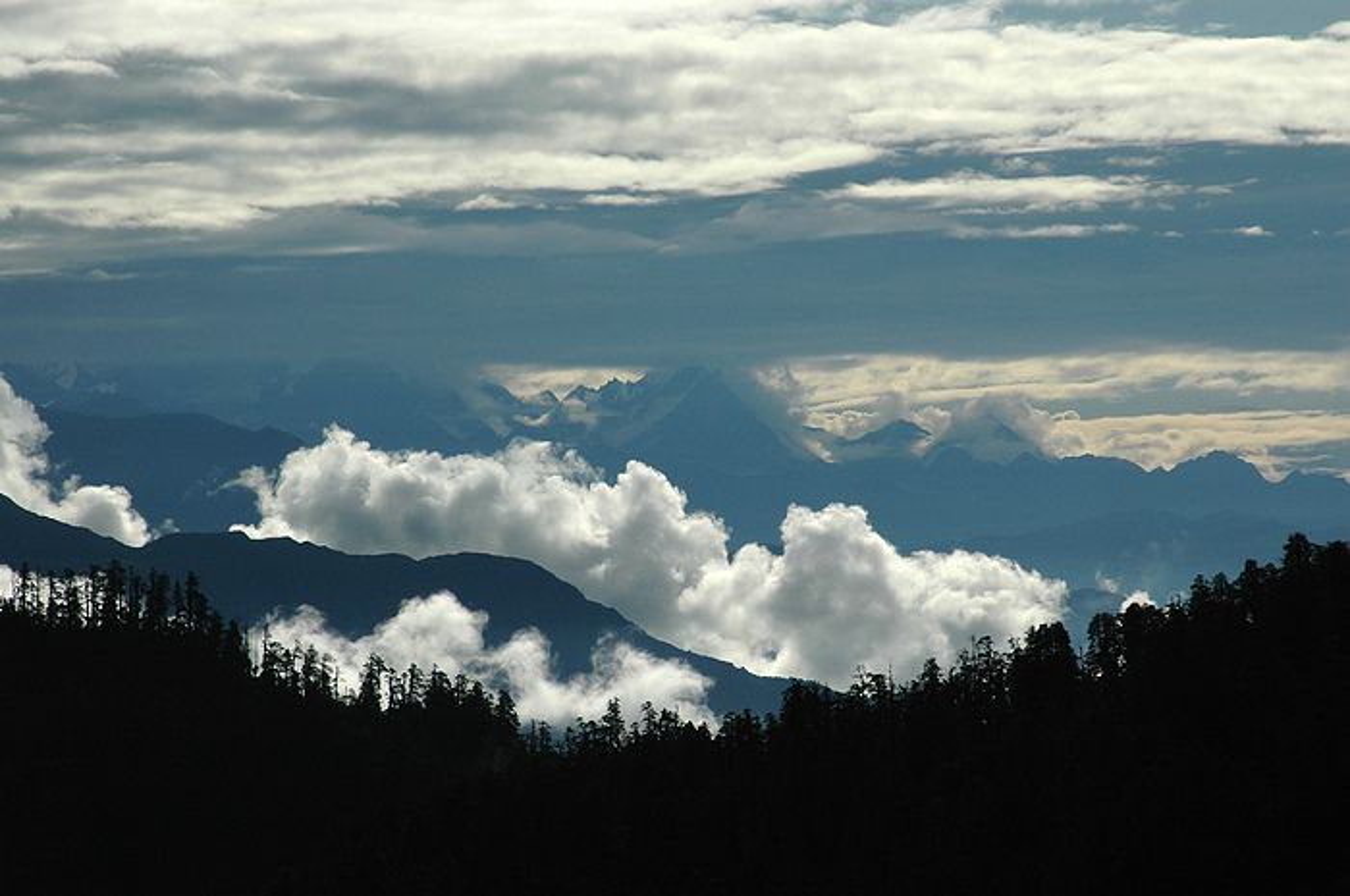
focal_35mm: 300
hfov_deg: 6.9
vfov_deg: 4.6
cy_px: 448
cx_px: 675
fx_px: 11237
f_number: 8
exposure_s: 1/6400
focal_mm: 200
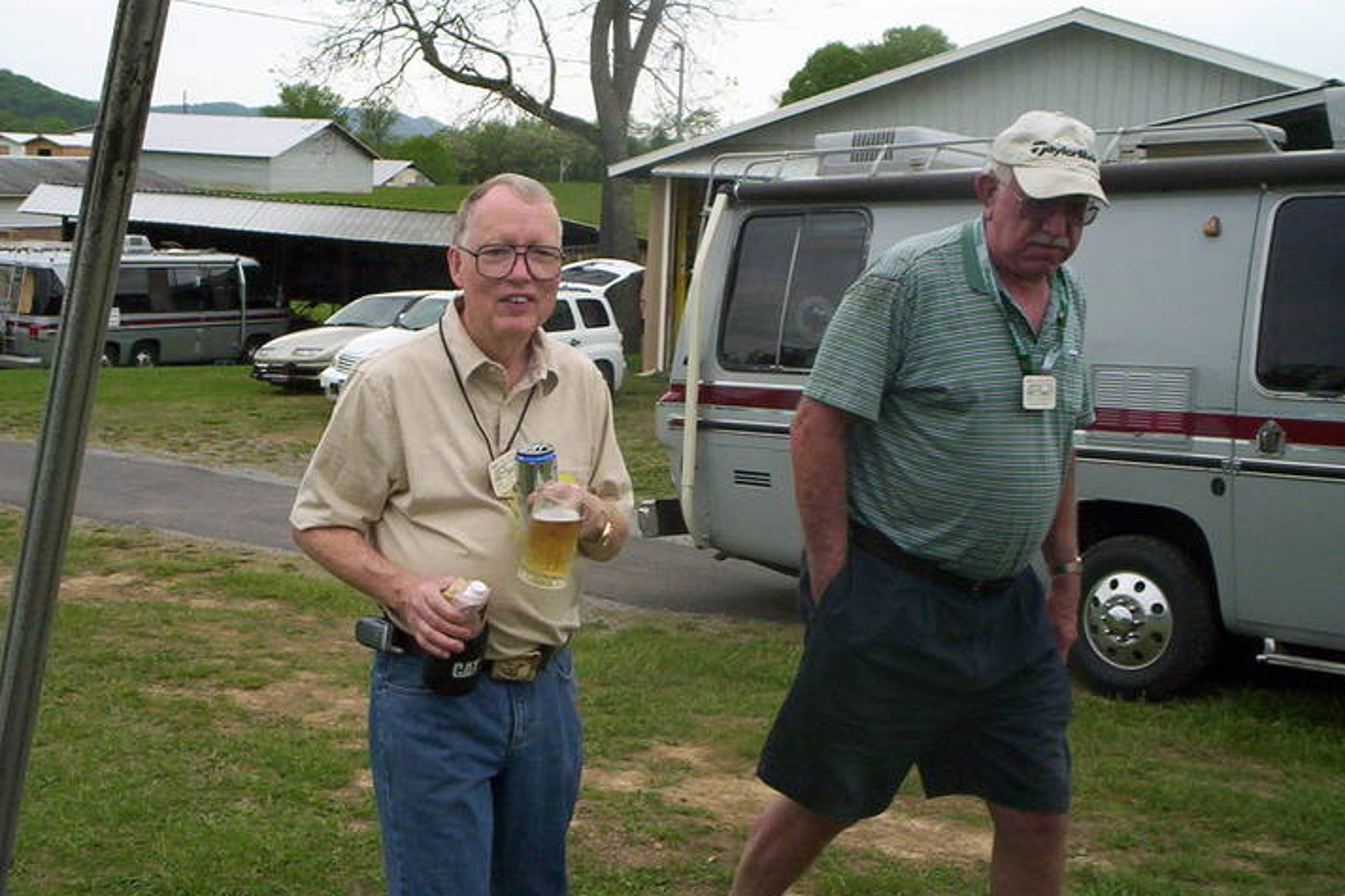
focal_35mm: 45
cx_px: 628
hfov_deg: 43.6
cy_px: 367
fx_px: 1681
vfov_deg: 29.8
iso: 100
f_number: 4.5
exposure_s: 1/334
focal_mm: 4.99
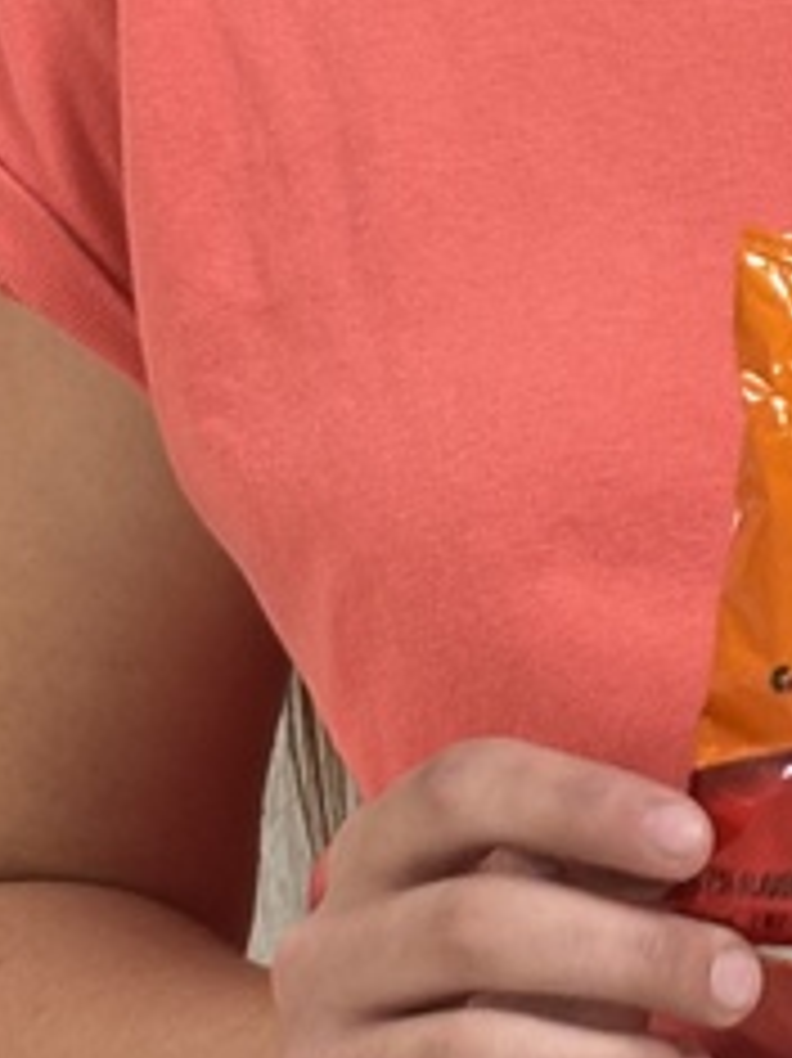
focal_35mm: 227
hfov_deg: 6.4
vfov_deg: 8.7
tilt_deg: -0.4
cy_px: -86
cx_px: 1251
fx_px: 6931
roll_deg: +2.1
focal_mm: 5.96
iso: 125
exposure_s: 1/40
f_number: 1.6
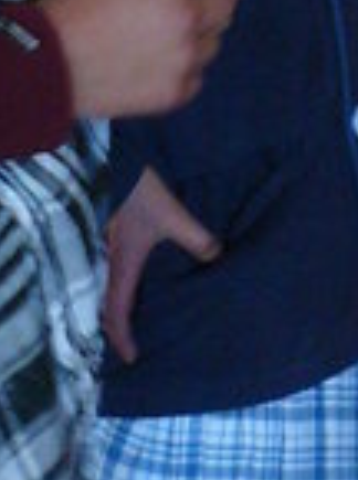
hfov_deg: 5.8
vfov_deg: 7.5
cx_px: 70
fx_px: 3532
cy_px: -437
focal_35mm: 255
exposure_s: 1/8
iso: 200
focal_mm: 6
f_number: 2.8
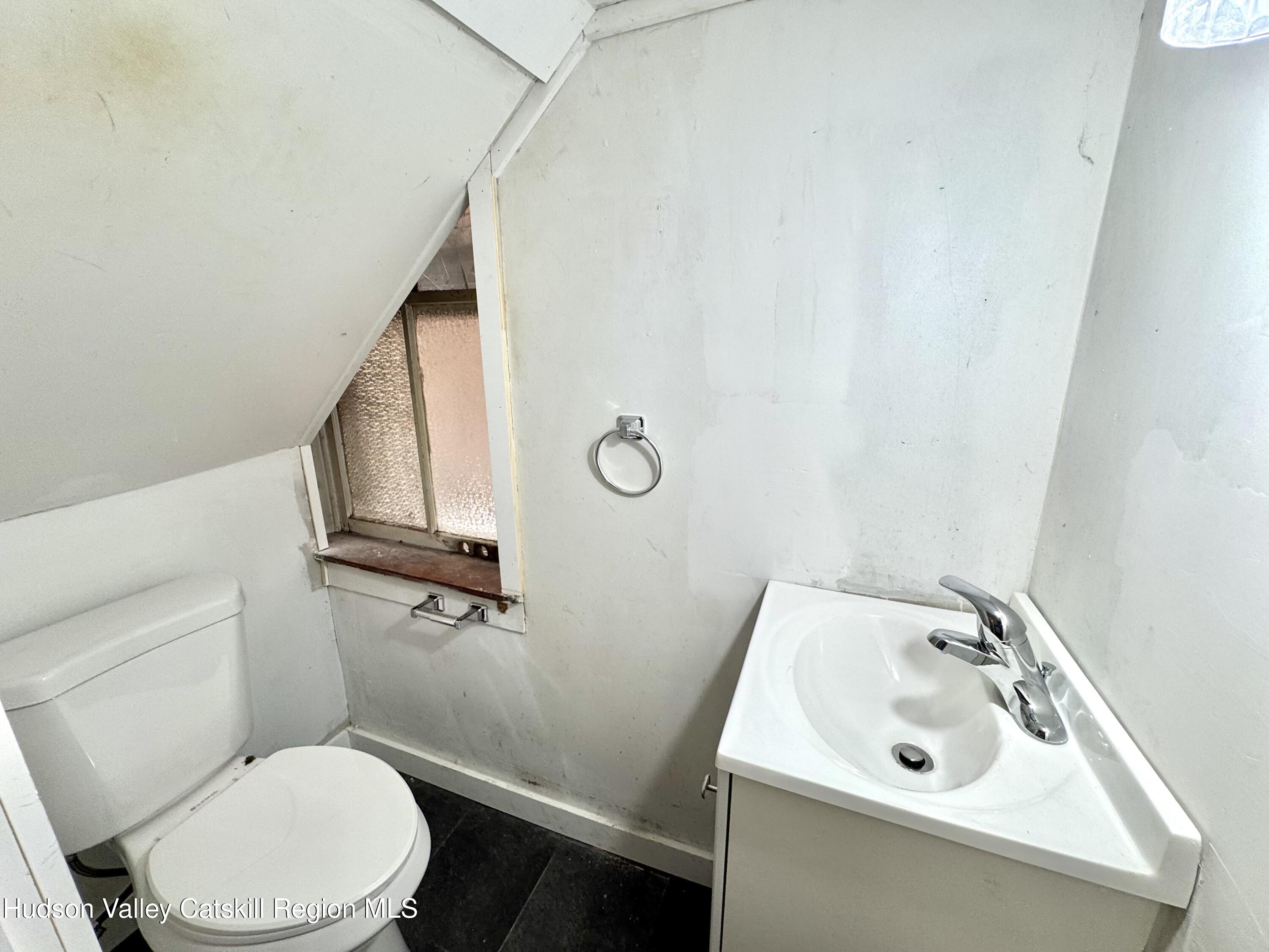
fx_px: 513
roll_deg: +1.1
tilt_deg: -15.5
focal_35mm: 14
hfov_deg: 102.1
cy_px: 476
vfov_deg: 85.7
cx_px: 634
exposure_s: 1/120
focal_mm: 2.22
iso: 80
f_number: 2.2
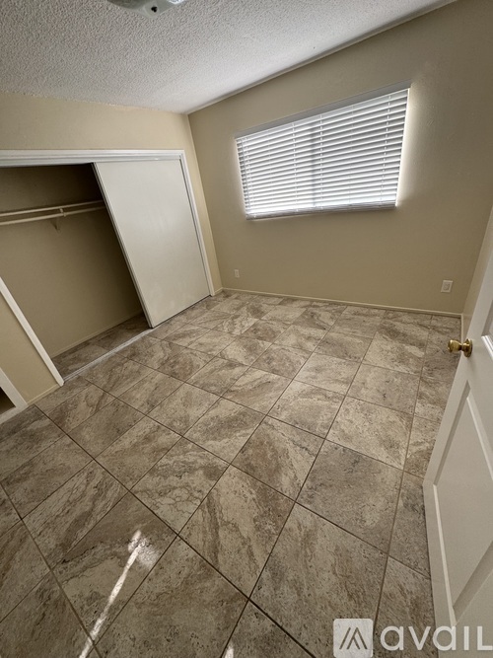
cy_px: 329
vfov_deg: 102.1
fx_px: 266
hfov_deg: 85.7
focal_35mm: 14
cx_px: 246
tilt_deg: -27.3
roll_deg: +10.4
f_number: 2.2
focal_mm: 2.22
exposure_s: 1/99
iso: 125
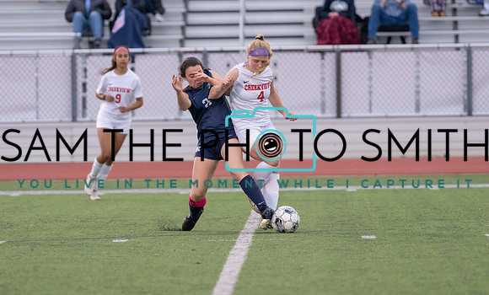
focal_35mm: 386
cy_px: 128
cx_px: 207
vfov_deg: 3.3
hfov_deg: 5.5
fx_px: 5091
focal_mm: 280
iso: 2000
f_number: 4
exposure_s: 1/1000
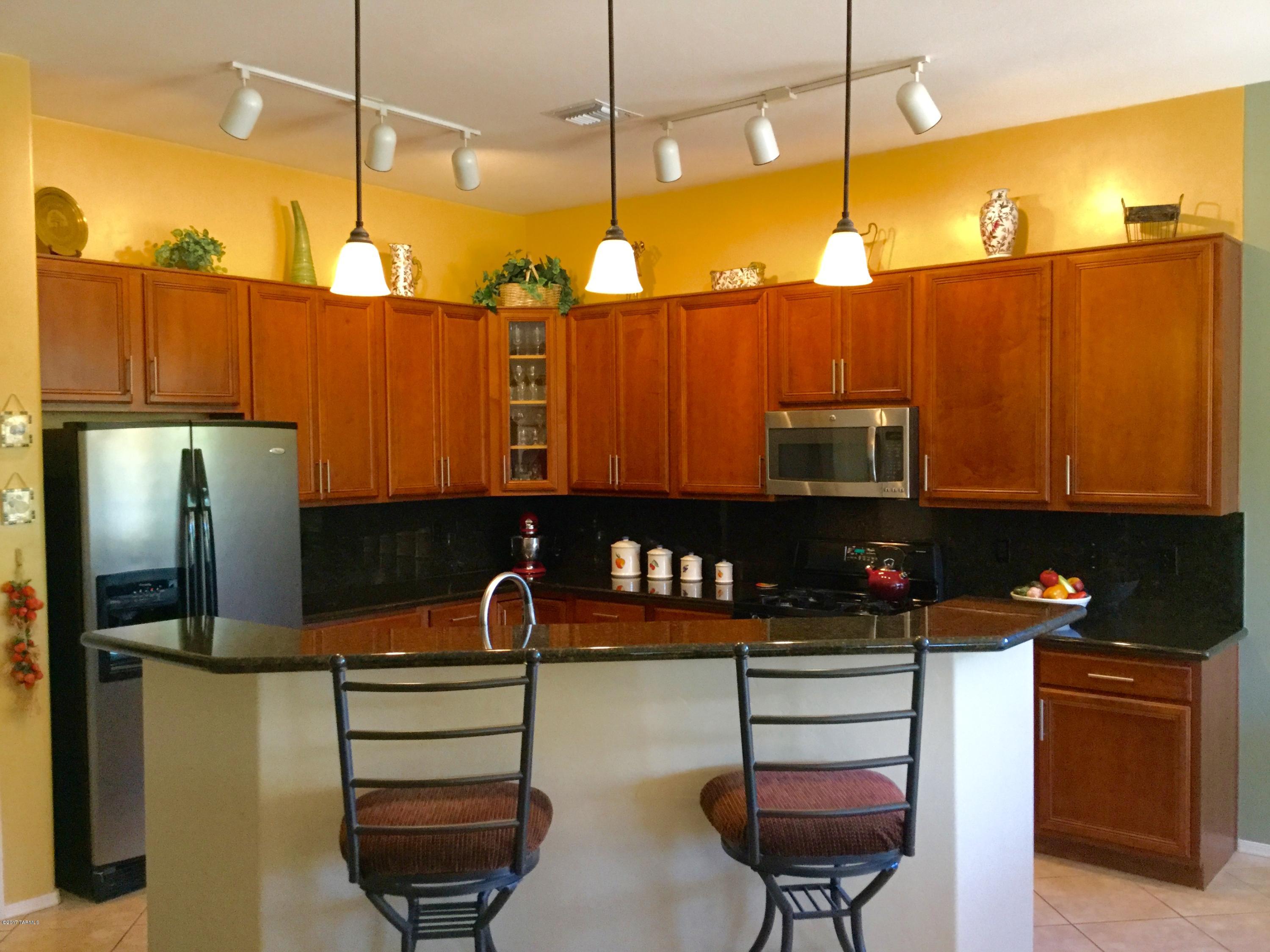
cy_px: 476
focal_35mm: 31
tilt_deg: -2.3
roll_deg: +0.8
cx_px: 635
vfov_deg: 45.4
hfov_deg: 58.4
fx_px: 1137
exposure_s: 1/30
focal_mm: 3.3
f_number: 2.4
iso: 160
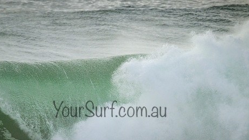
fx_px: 6997
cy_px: 104
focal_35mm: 1060
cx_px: 109
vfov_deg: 1.1
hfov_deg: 2.0
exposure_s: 1/2500
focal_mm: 800
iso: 1600
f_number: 11
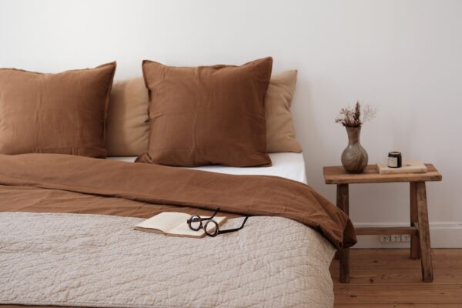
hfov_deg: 37.5
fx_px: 680
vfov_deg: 25.5
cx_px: 231
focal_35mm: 53
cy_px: 154
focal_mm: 35
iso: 125
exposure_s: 1/150
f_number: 2
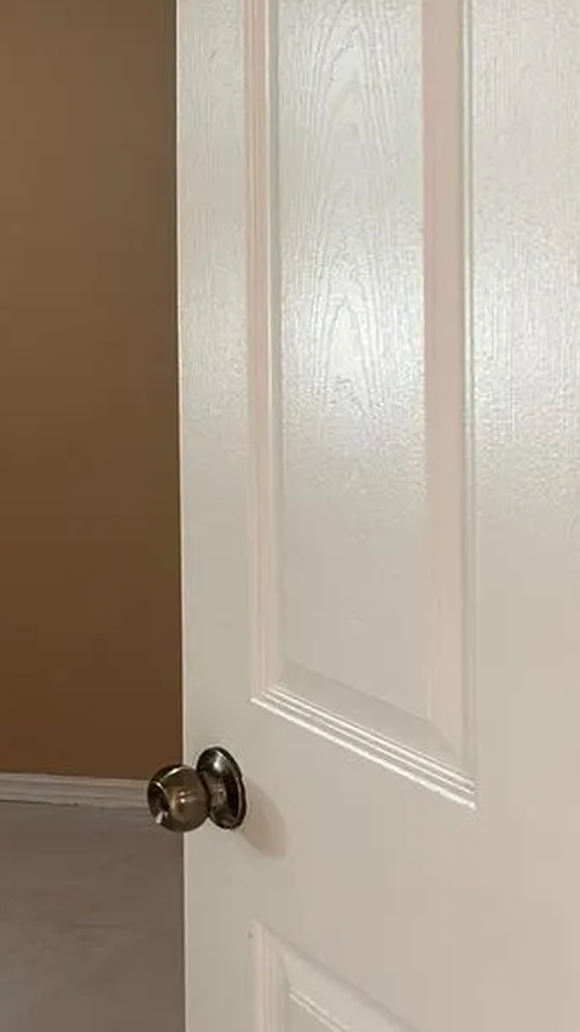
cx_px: -125
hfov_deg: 19.7
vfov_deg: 35.5
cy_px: 210
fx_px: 1559
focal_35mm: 57
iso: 125
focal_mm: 5.7
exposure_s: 1/120
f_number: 1.5
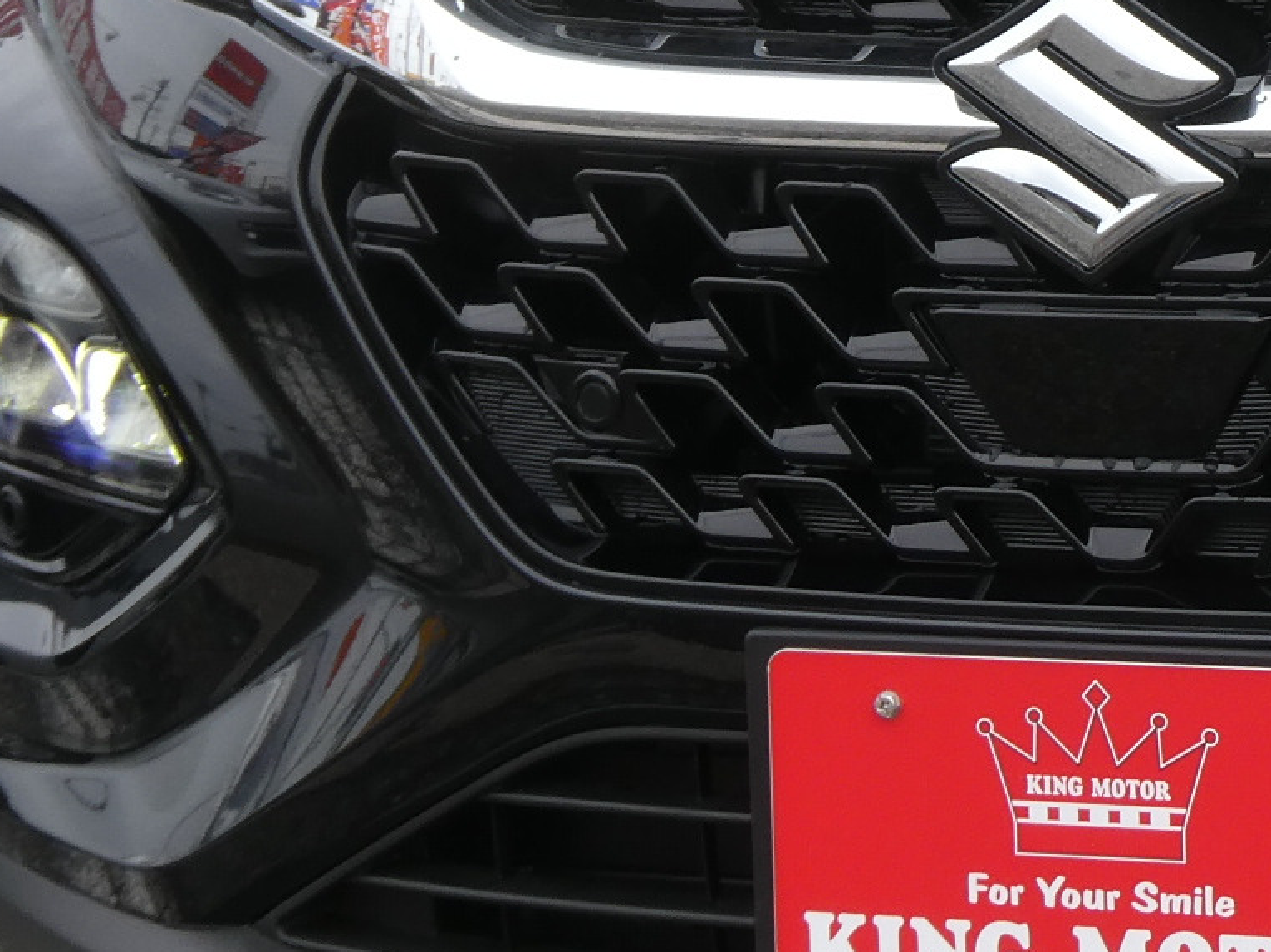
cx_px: 1597
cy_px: 70
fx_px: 5542
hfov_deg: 12.7
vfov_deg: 9.8
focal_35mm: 151
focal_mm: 7.8
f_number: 3.9
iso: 80
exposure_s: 1/125
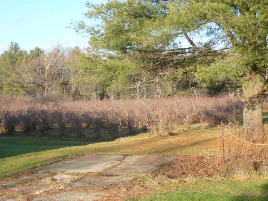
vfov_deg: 28.0
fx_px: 403
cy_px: 100
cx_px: 134
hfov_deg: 36.8
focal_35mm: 52
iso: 100
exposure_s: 1/200
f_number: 4.3
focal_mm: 9.4
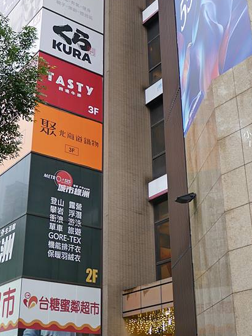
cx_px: 128
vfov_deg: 37.4
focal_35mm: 51
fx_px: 495
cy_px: 150
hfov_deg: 28.6
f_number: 2.5
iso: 200
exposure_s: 1/60
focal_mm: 14
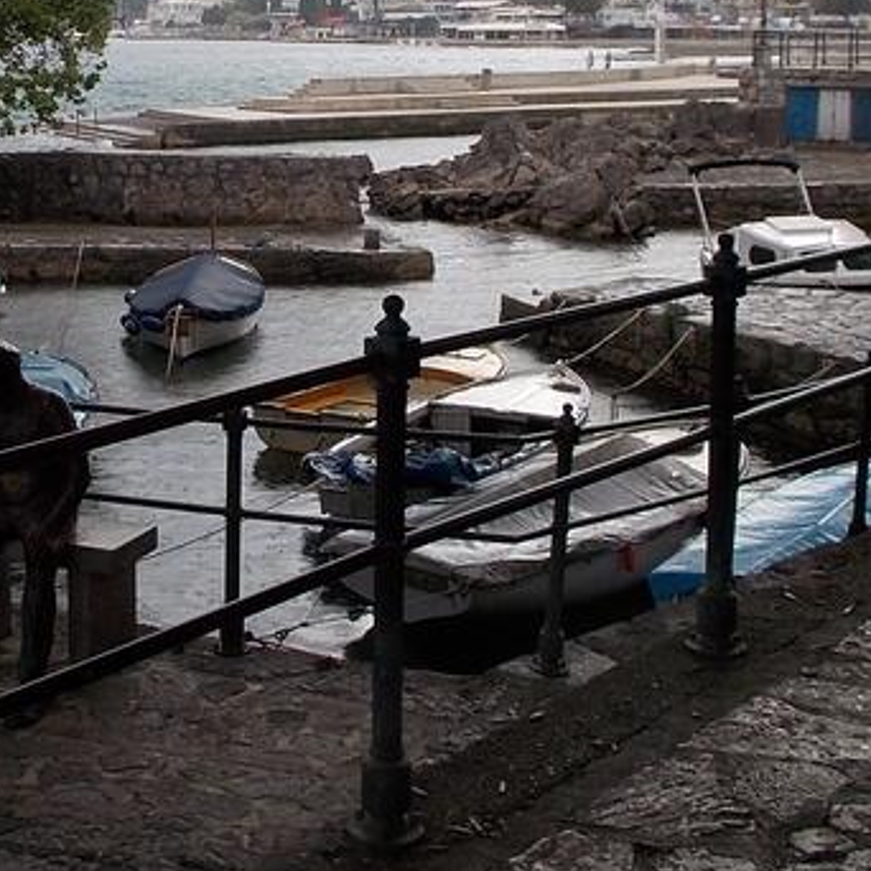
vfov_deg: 28.1
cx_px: 183
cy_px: 196
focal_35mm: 60
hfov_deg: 28.1
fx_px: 1708
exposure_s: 1/320
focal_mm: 4.1
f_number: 3.3
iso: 80
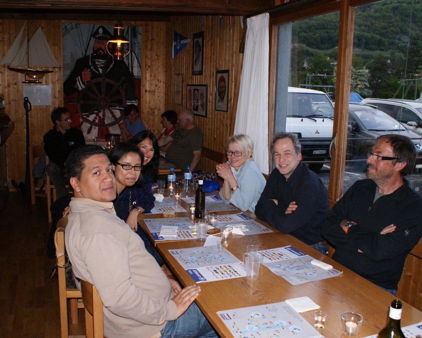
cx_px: 199
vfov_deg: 43.4
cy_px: 169
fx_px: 425
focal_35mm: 34
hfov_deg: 52.8
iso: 400
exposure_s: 1/60
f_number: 5.6
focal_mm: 20
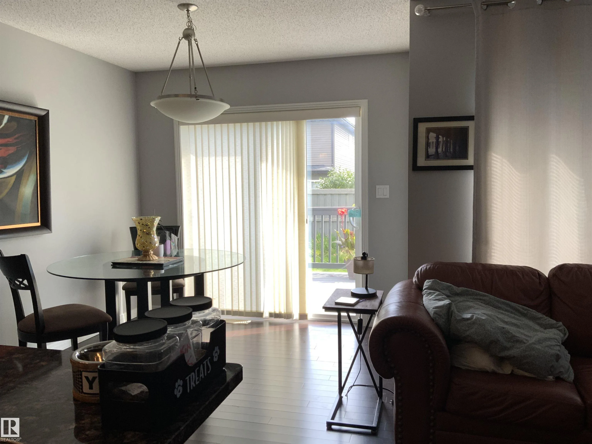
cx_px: 296
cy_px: 222
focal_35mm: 29
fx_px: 496
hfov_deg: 61.7
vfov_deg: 48.2
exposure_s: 1/120
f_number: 1.8
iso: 20
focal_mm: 3
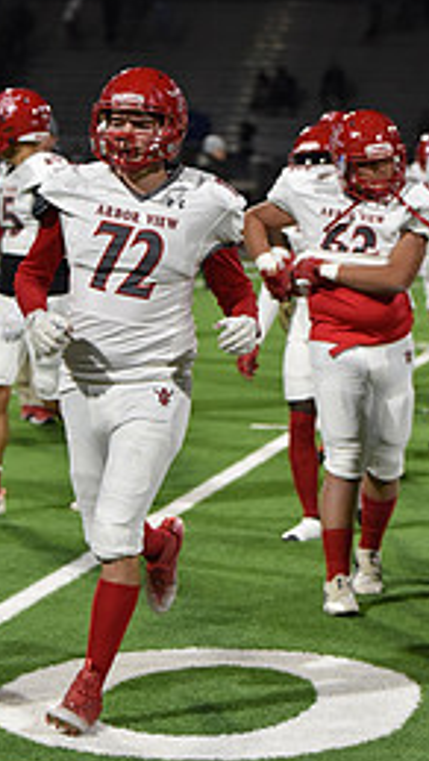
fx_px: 3311
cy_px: 309
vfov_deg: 13.1
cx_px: 141
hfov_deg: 7.4
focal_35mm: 164
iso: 2500
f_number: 2.8
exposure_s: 1/640
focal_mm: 90
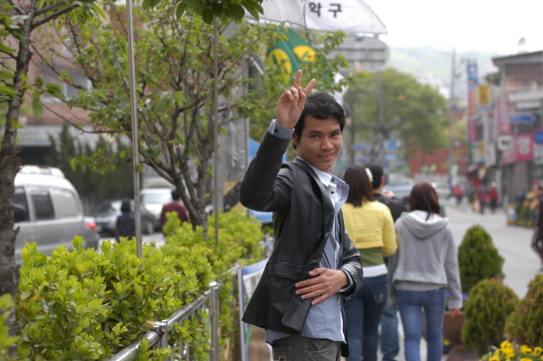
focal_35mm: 75
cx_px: 272
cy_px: 180
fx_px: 1130
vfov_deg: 18.2
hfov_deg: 27.0
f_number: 2.8
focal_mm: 50
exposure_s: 1/1250
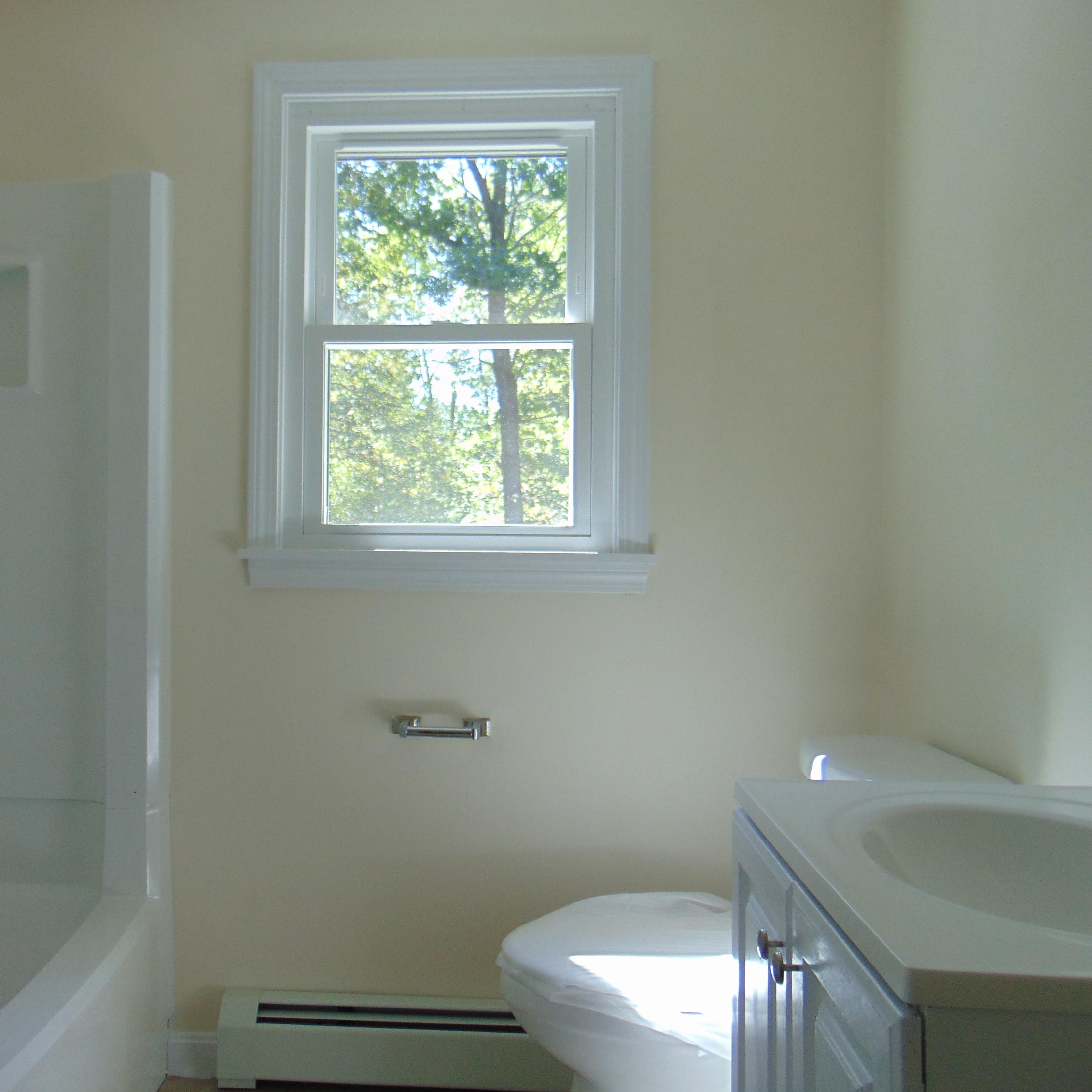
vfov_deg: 54.0
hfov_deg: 53.7
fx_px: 1071
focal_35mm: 30
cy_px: 547
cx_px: 438
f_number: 3
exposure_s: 1/60
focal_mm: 4.5
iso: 80
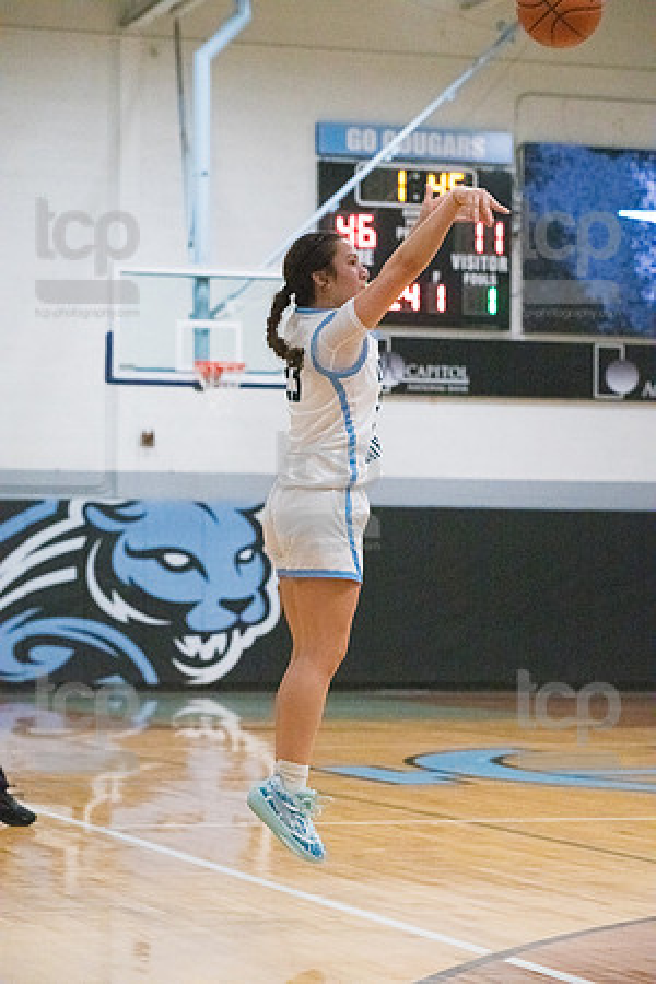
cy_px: 492
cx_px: 328
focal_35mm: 110
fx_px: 3006
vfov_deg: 18.6
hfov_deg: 12.5
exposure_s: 1/1250
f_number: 5
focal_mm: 110
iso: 10000
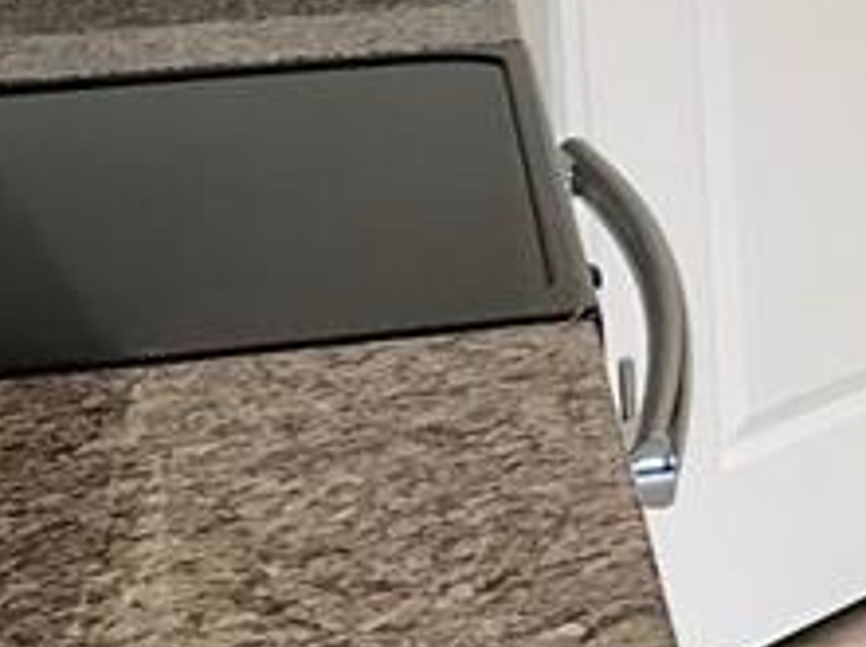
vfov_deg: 11.2
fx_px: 3247
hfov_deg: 13.6
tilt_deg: -5.8
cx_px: 1552
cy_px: -86
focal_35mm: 130
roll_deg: +1.4
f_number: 1.8
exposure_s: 1/30
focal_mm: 3.99
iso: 25
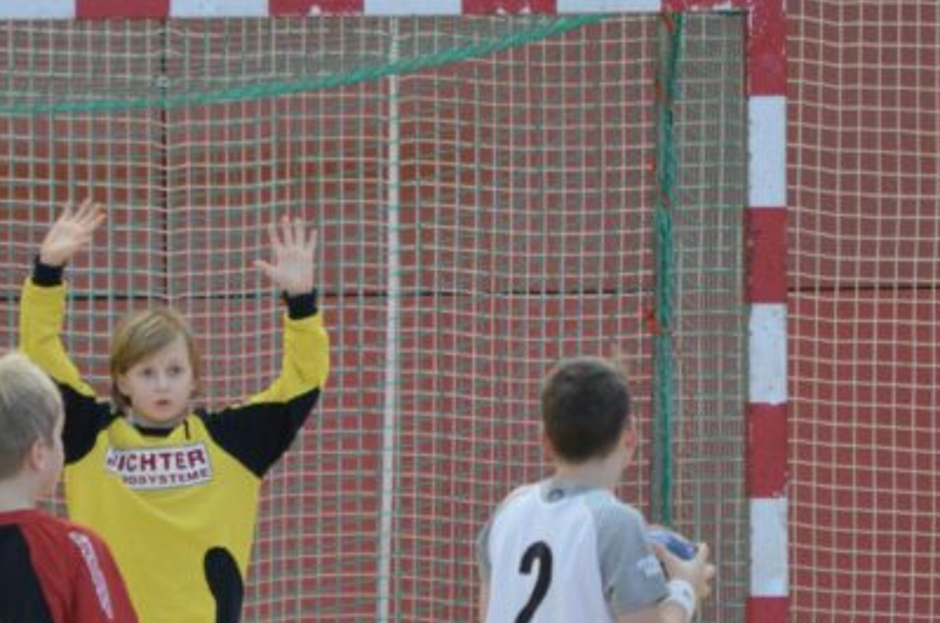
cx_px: 242
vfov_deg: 1.8
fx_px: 20013
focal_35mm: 768
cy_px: 531
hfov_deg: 2.7
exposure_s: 1/80
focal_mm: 200
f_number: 5.6
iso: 1600
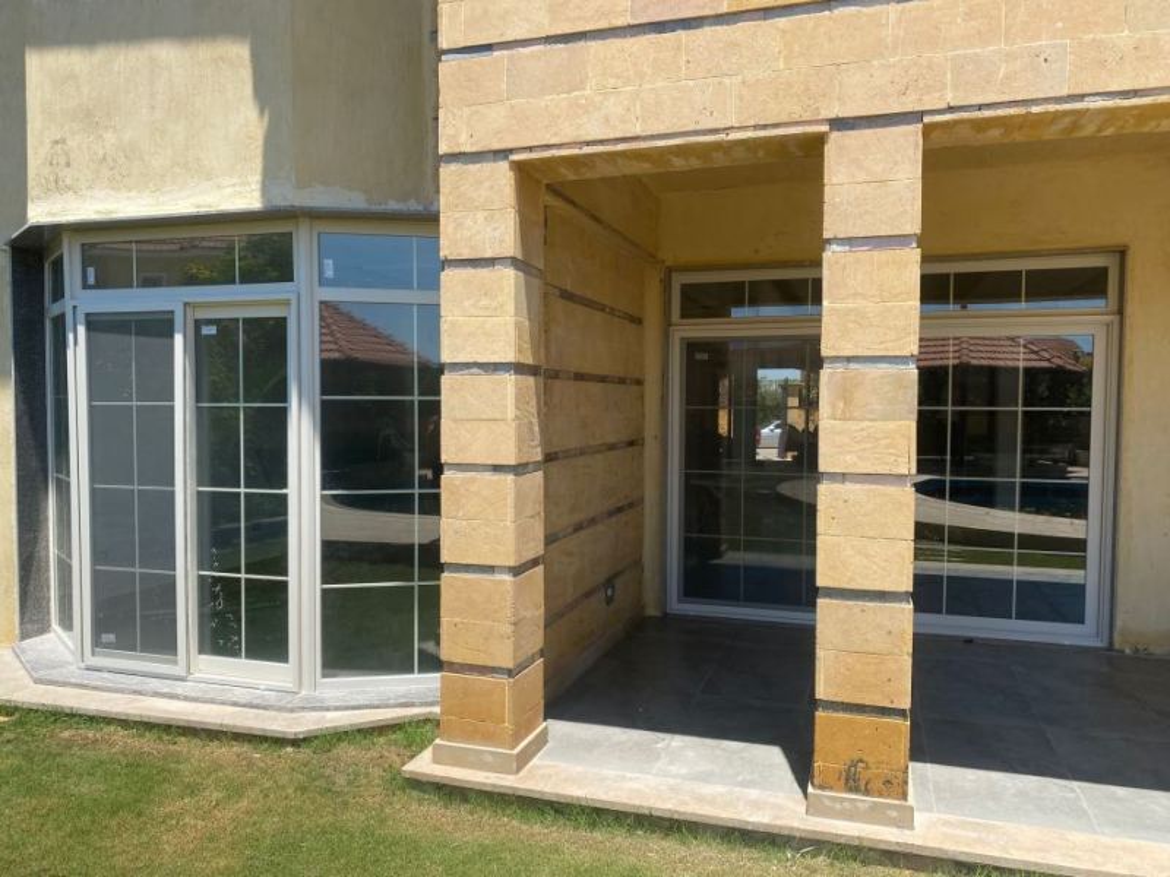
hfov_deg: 67.3
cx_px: 585
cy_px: 438
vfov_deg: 53.1
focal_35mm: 26
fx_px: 879
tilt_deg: -2.5
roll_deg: -0.5
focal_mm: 4.25
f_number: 1.8
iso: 32
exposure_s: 1/2463
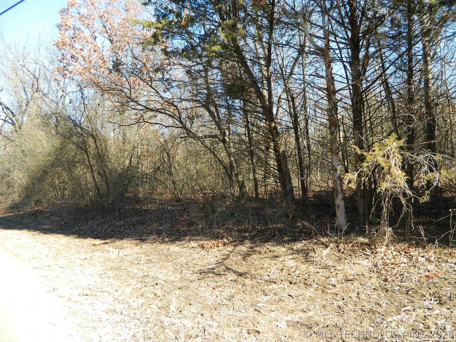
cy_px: 171
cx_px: 228
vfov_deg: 54.9
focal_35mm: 25
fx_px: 329
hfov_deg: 69.4
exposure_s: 1/200
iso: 80
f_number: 3.1
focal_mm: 4.5
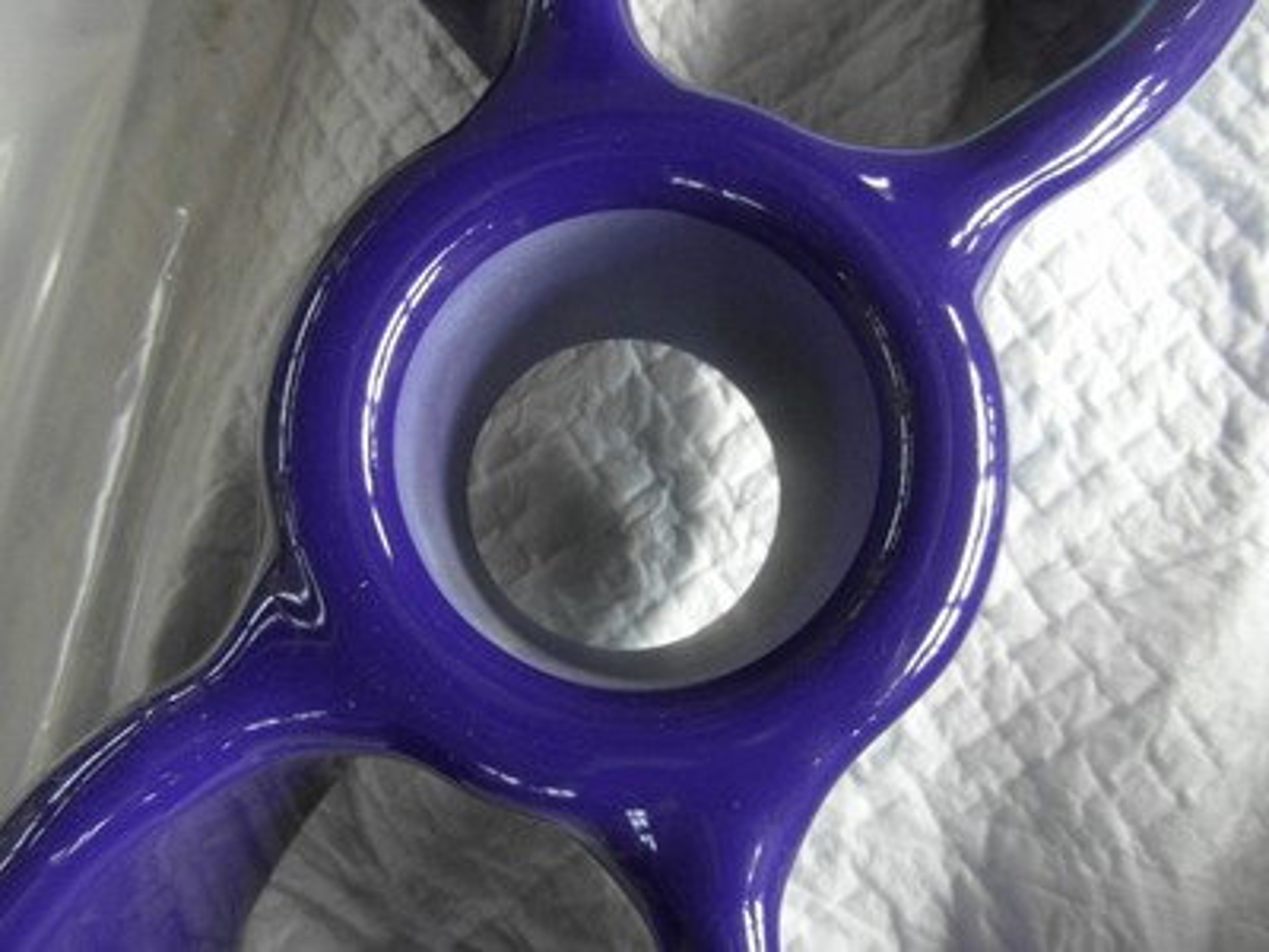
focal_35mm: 24
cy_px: 476
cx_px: 634
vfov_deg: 56.8
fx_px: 880
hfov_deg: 71.6
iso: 400
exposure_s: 1/30
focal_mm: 4
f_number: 3.2
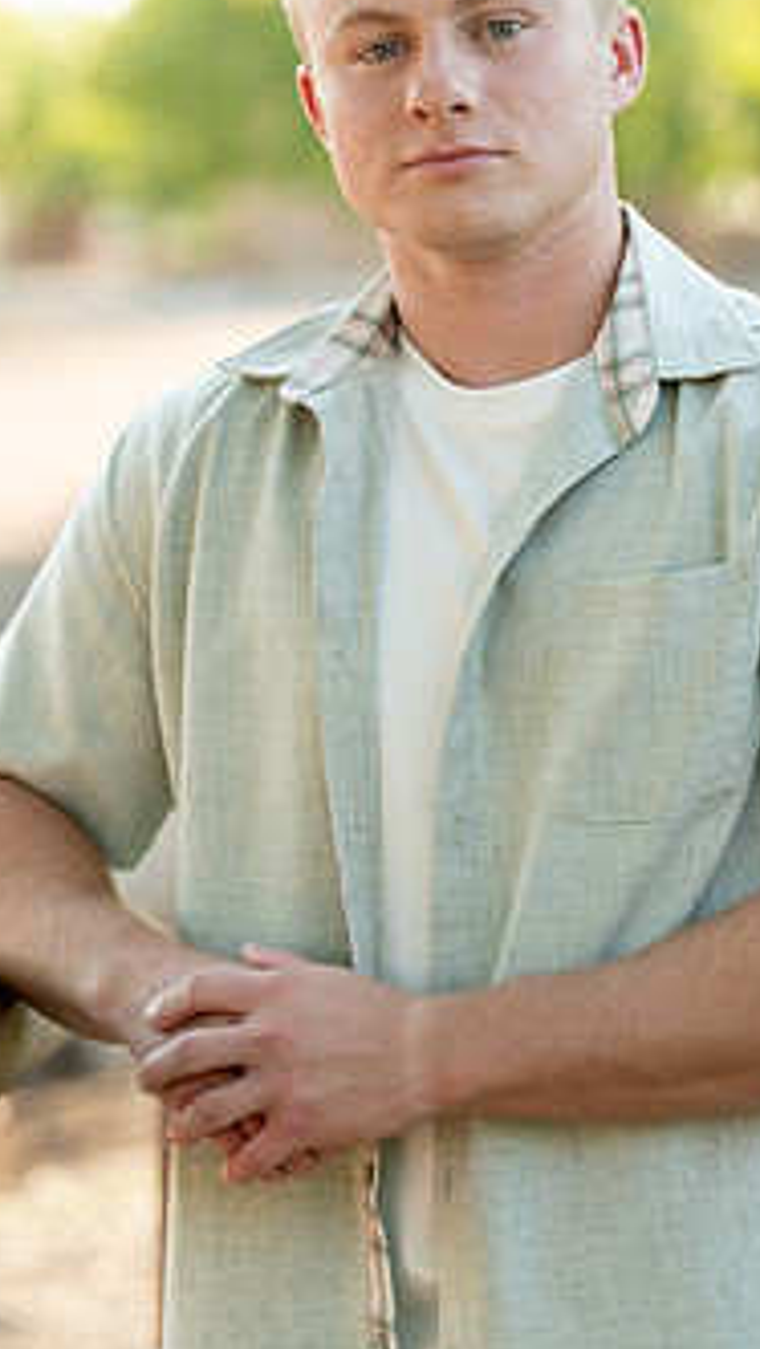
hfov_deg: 7.8
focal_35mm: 156
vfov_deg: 13.8
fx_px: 5583
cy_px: 589
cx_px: 478
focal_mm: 110
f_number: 3.2
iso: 500
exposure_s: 1/500
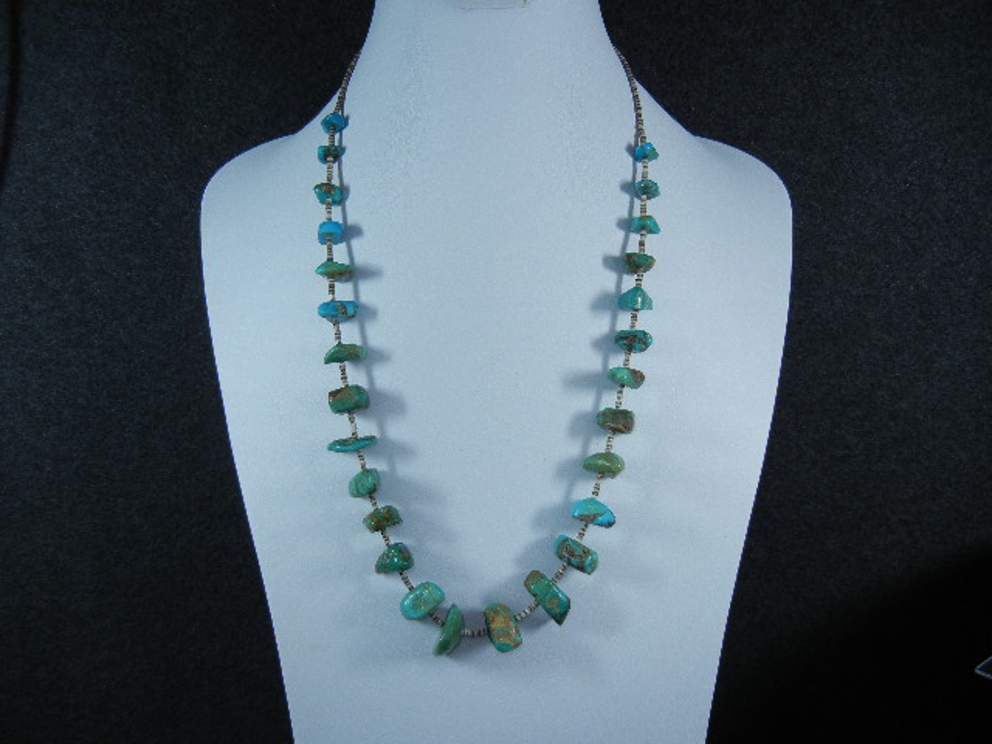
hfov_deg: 60.0
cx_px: 496
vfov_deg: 46.8
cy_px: 372
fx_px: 860
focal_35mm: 30
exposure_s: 1/61
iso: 160
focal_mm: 5.4
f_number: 3.5
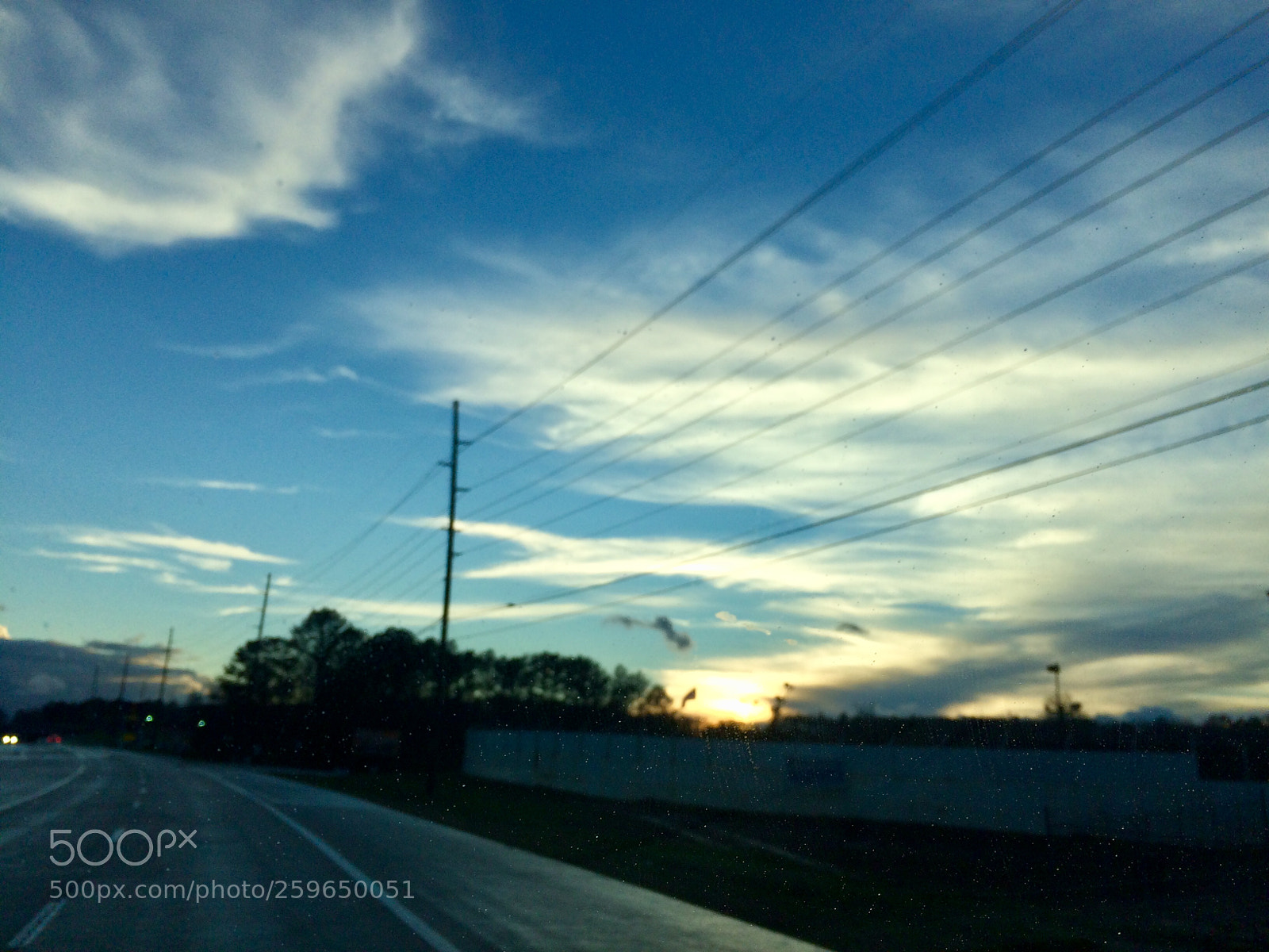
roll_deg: -1.5
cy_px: 476
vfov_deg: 48.2
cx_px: 634
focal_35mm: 29
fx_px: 1063
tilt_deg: +13.5
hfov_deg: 61.7
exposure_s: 1/1172
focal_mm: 4.15
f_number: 2.2
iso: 32
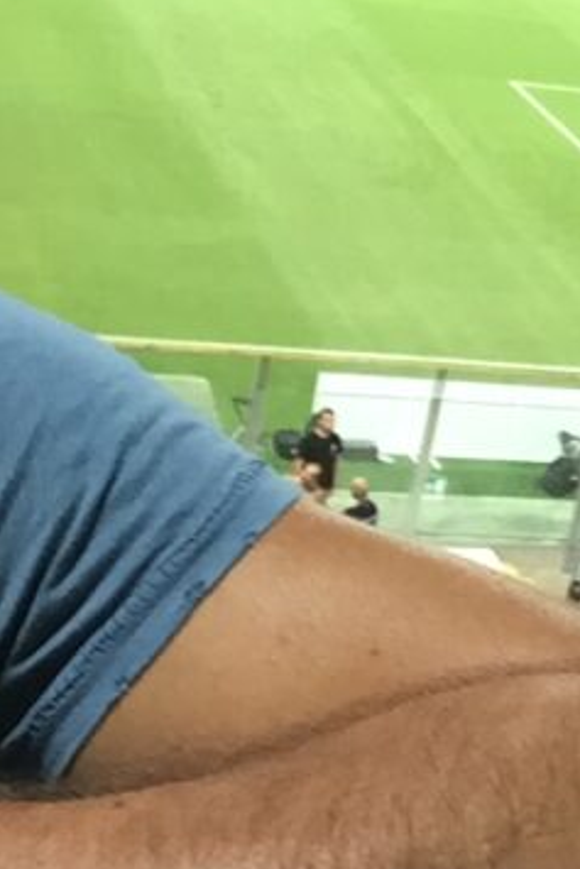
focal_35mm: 93
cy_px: 206
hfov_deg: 14.6
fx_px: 2245
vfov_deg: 21.7
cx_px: 467
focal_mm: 2.65
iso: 64
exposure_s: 1/33
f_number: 2.2
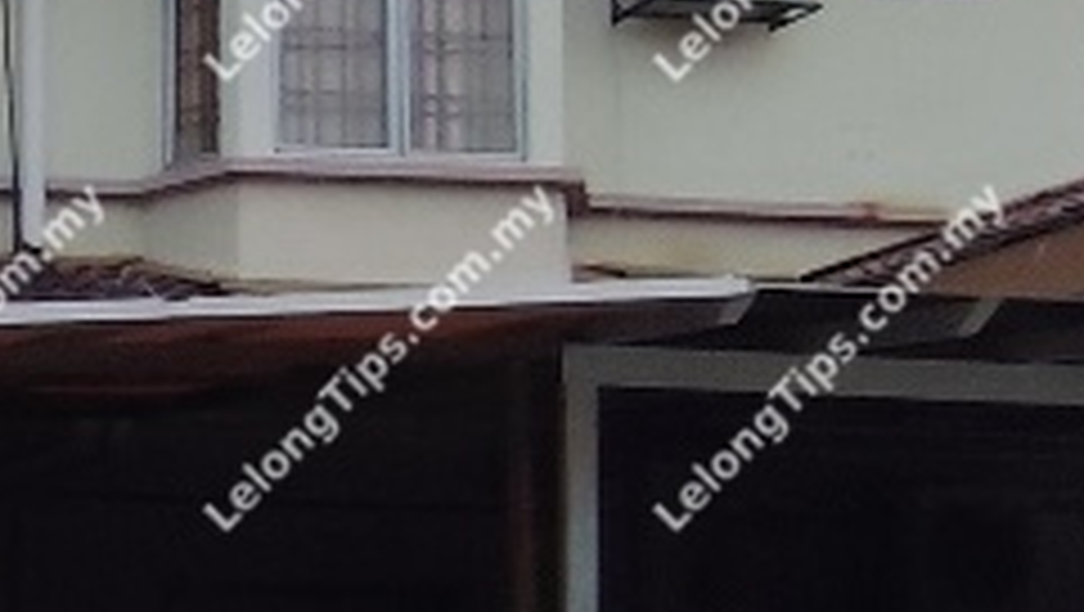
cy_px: 533
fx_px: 2157
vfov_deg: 16.0
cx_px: -661
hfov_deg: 21.9
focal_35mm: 75
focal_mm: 1.65
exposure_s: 1/4992
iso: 50
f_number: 2.2
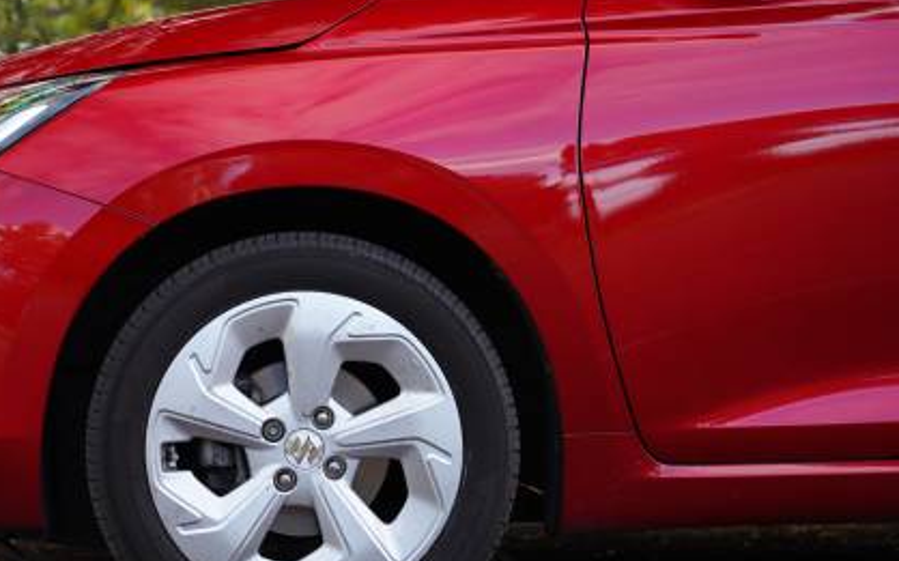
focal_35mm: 90
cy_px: 217
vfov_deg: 14.4
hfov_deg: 22.8
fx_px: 2214
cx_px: 262
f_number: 4
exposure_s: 1/160
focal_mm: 57.9
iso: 250
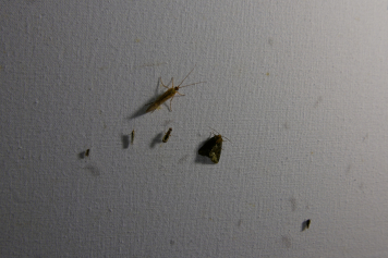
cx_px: 209
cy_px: 143
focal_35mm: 27
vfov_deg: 47.8
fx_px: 291
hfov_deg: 67.3
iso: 200
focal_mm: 10.9
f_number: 3.2
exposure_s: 1/125
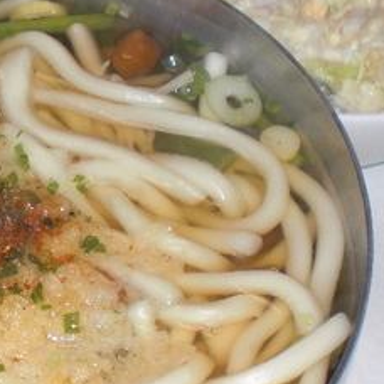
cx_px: 20
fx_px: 1481
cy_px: 276
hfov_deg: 14.6
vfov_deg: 14.7
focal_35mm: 118
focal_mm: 6.3
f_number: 3.1
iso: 64
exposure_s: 1/60
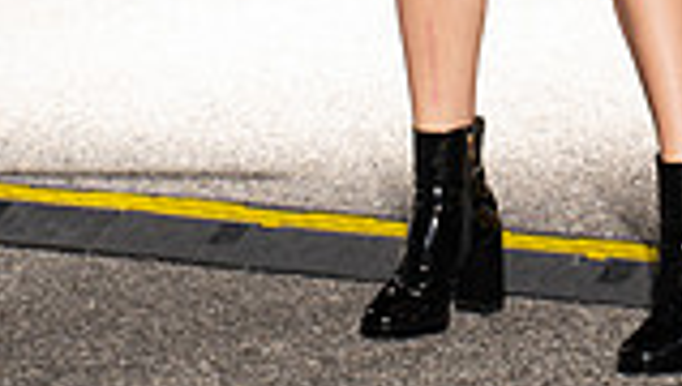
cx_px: 500
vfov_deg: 3.3
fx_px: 6538
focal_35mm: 361
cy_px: -545
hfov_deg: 6.0
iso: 1000
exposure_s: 1/200
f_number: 6.3
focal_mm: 122
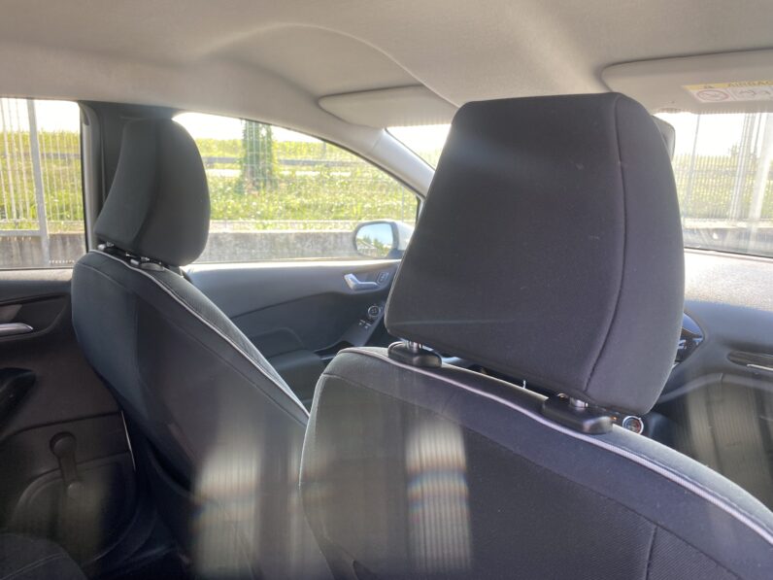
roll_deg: -2.6
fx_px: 581
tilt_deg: -12.9
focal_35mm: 26
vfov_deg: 53.1
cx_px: 386
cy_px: 290
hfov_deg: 67.3
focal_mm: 4.25
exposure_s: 1/122
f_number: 1.8
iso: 40
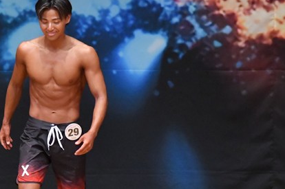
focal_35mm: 590
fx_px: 4665
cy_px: 127
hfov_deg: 3.5
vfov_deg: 2.3
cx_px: 41
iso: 8000
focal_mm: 210
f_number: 5.6
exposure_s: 1/400
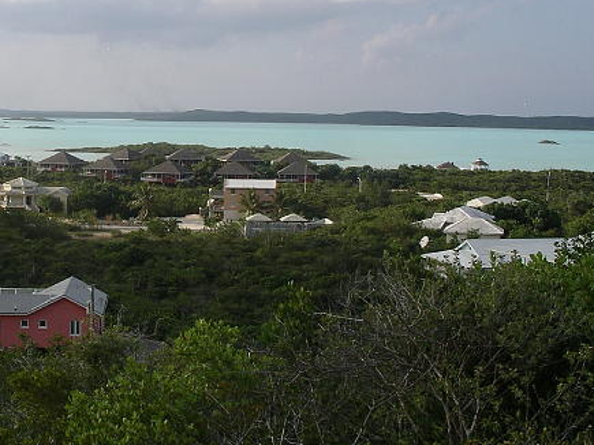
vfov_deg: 21.4
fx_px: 1167
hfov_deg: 27.9
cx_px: 109
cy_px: 112
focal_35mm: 68
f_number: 5.6
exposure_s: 1/422
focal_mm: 7.8
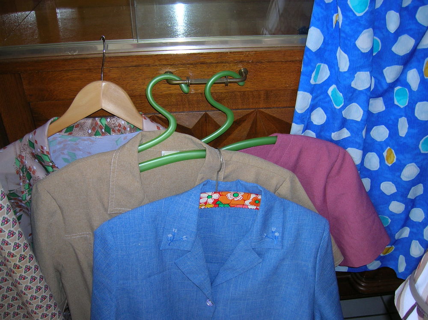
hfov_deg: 54.0
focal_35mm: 34
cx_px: 214
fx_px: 420
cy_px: 160
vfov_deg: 41.7
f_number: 2.9
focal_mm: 5.7
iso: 50
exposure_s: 1/60.1
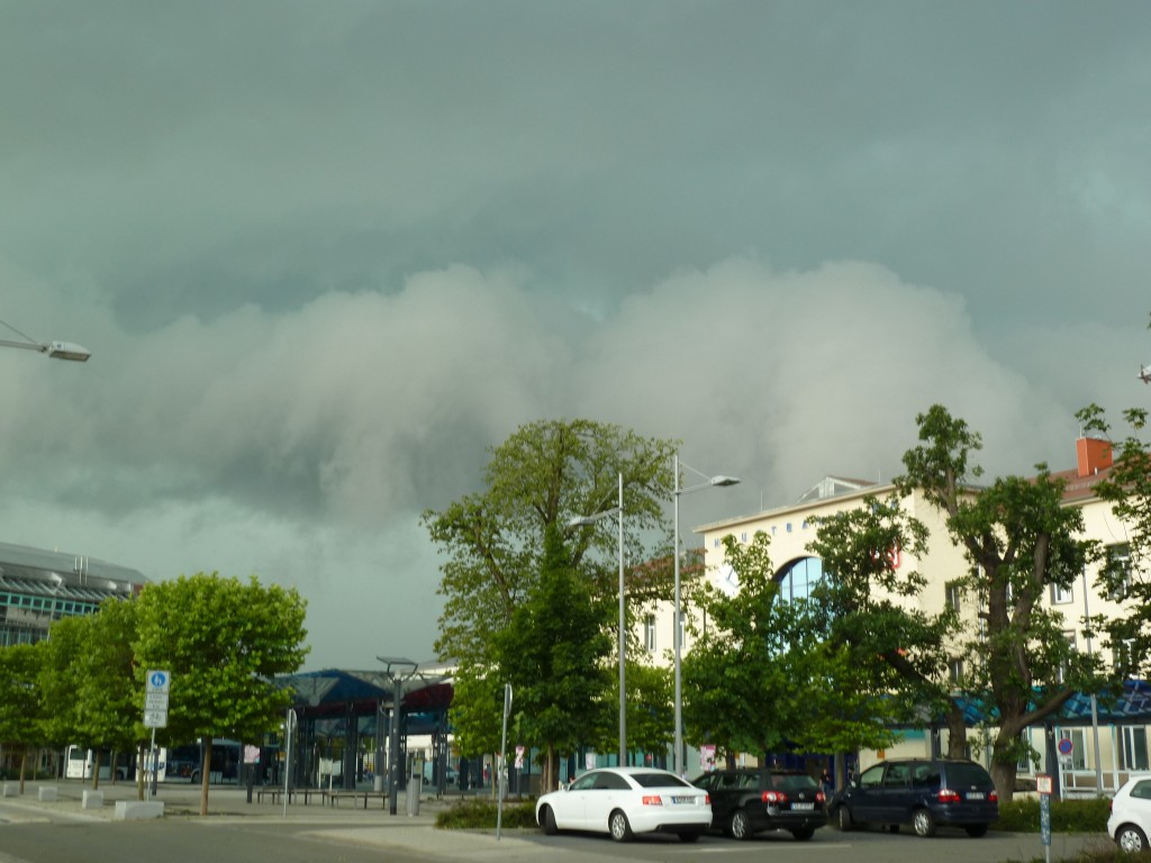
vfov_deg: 32.9
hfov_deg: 42.9
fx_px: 1463
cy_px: 432
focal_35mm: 44
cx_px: 576
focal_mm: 7.3
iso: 80
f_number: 3.7
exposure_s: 1/40
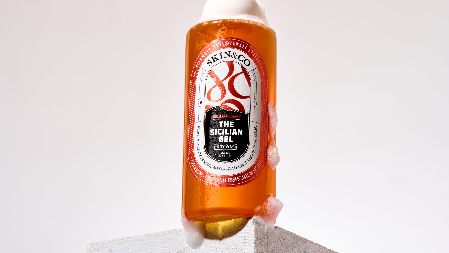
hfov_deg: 19.3
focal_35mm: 111
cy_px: 106
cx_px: 223
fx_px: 1322
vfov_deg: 10.9
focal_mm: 105
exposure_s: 1/160
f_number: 20
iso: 64
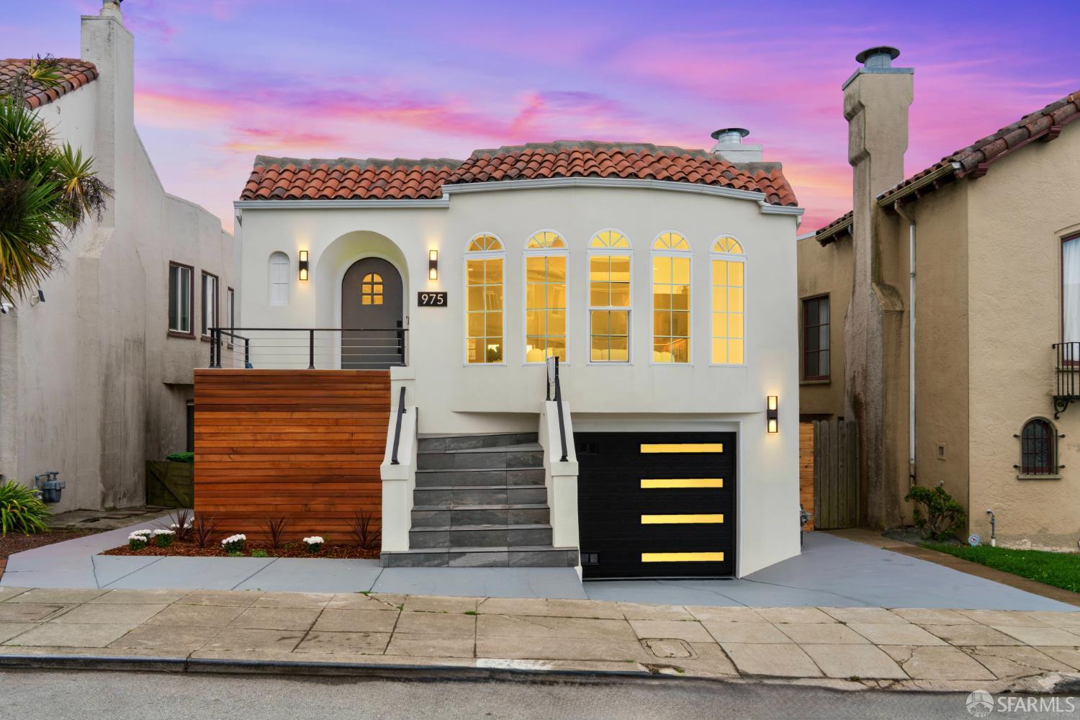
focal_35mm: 28
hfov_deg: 65.5
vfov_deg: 46.4
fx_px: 840
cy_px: 360
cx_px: 540
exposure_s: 1/80
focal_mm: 28
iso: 500
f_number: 13
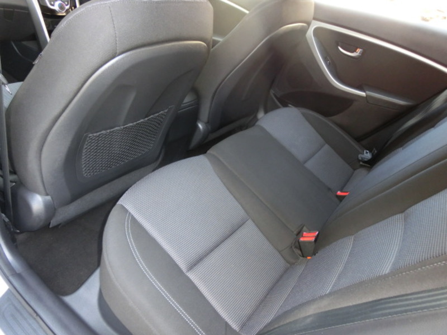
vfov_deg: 54.9
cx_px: 224
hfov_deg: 69.4
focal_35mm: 25
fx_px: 323
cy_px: 168
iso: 400
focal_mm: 4.4
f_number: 3.3
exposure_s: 1/60
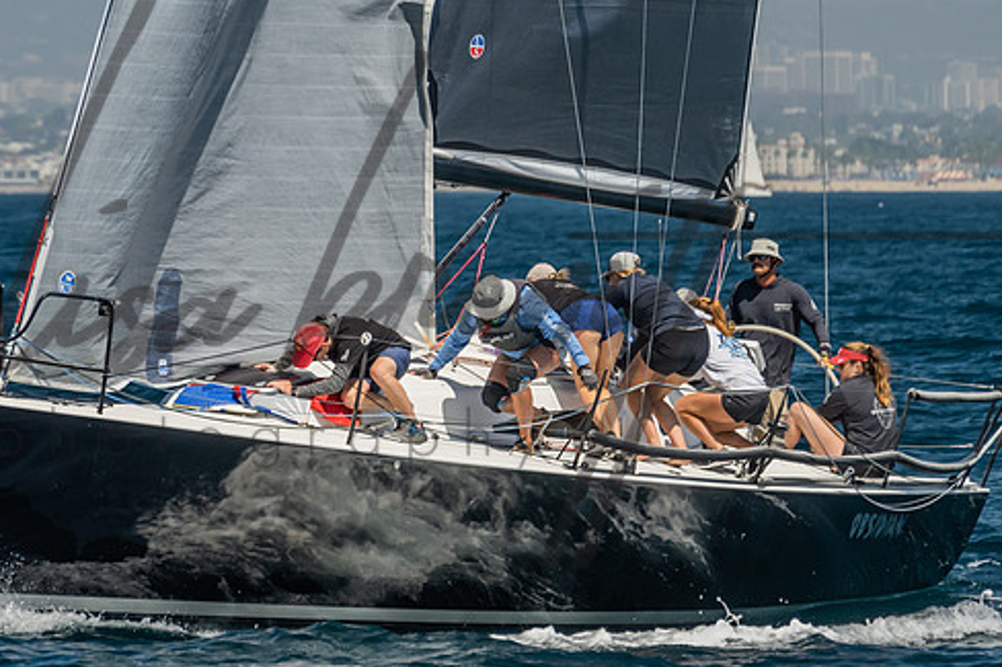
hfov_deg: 6.0
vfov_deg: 4.0
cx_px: 431
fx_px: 9543
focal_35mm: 343
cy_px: 244
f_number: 6.3
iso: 160
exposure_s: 1/640
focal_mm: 180
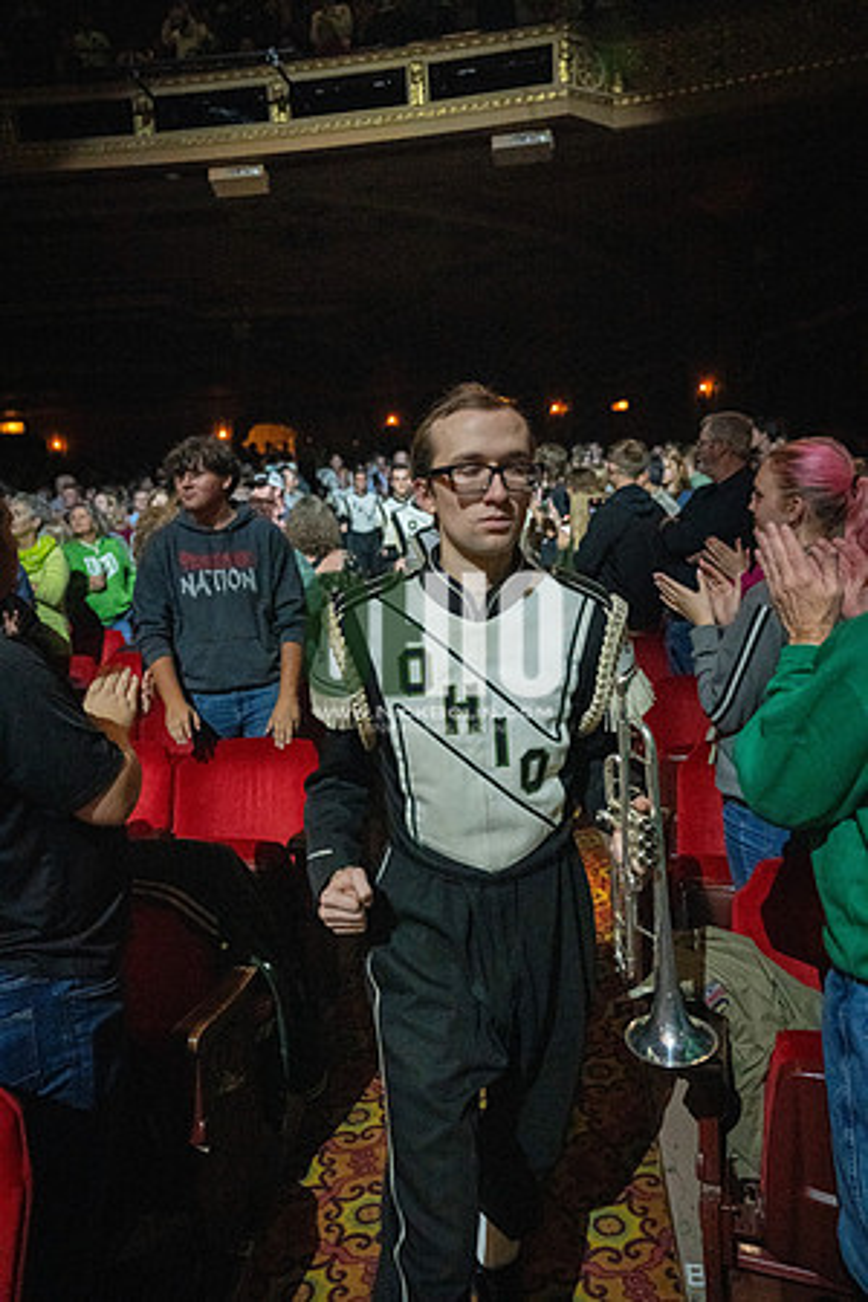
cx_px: 434
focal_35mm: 25
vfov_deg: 71.5
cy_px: 651
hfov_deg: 51.3
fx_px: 904
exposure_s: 1/500
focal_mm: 25
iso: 12800
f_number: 2.8
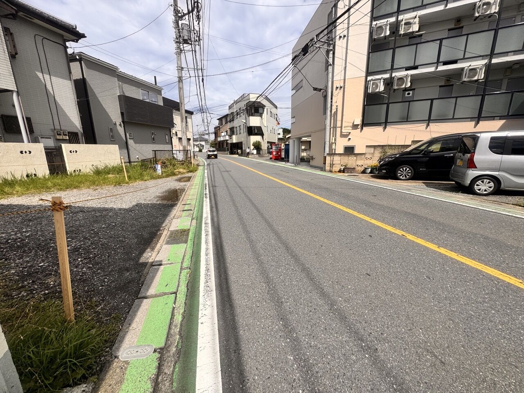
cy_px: 196
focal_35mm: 14
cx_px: 262
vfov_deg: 85.7
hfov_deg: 102.1
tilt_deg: -11.9
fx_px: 212
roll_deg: +2.3
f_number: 2.2
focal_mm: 2.22
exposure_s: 1/2415
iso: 50
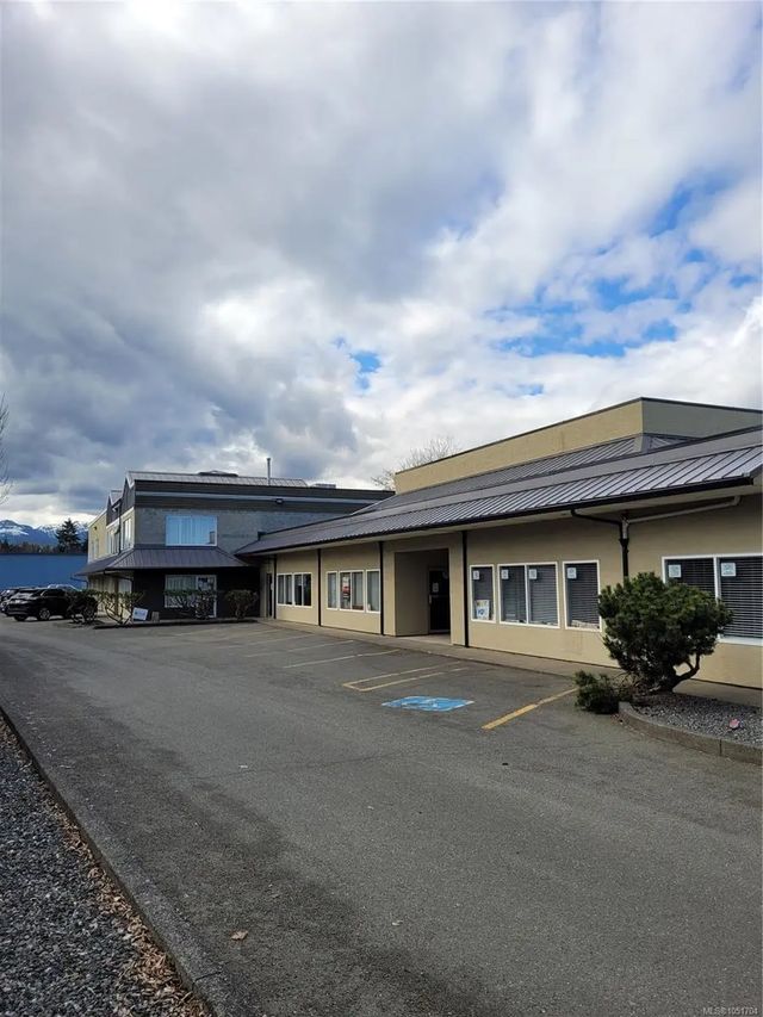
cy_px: 508
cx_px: 382
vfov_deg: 67.3
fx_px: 764
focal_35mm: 26
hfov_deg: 53.1
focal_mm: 5.4
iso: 40
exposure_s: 1/2175
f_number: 1.8
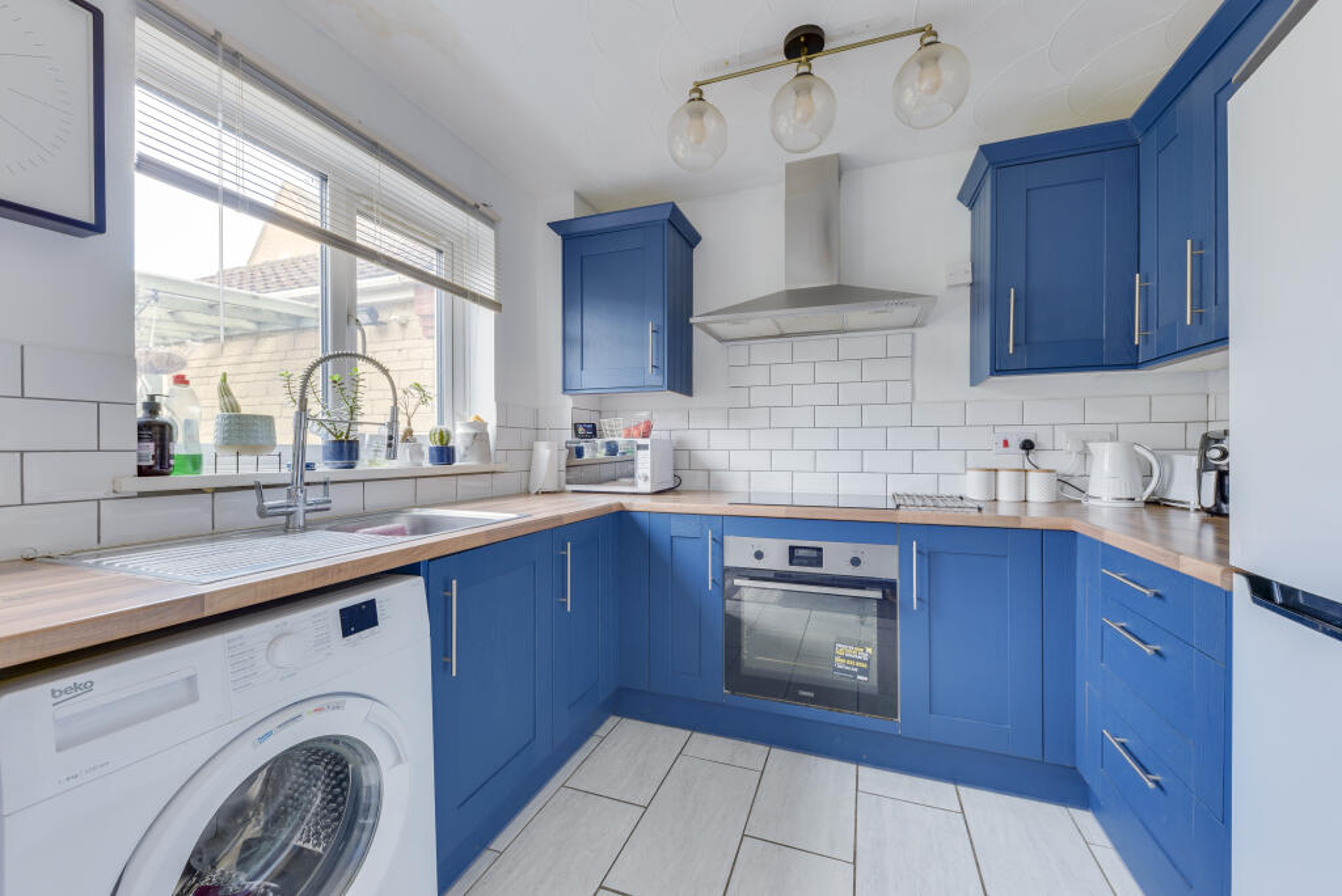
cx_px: 671
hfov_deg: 104.2
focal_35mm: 14
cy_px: 448
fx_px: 522
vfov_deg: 81.3
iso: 320
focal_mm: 14
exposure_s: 1/20
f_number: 8
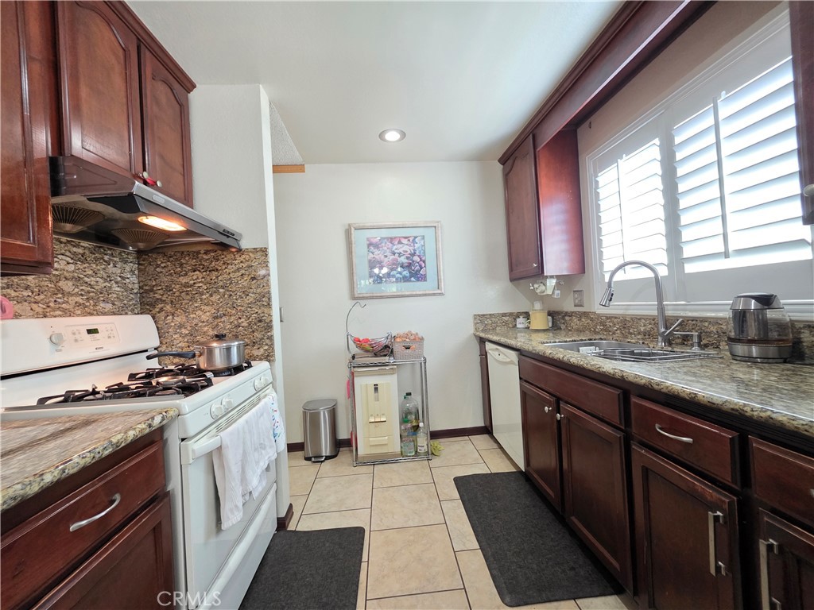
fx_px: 306
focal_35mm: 13
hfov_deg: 106.2
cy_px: 305
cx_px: 407
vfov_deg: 89.9
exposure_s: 1/60
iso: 800
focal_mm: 2.2
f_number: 1.9
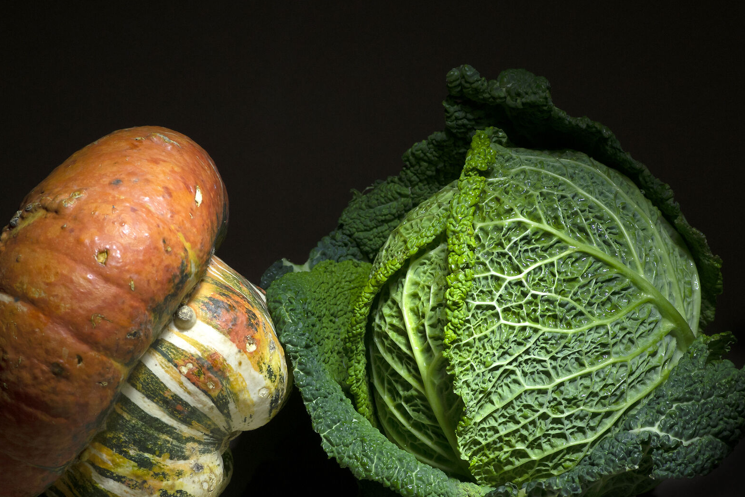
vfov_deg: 5.9
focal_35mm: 231
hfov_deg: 8.9
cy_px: 353
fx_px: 4781
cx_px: 351
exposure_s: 5
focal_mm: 100
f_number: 8
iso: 100
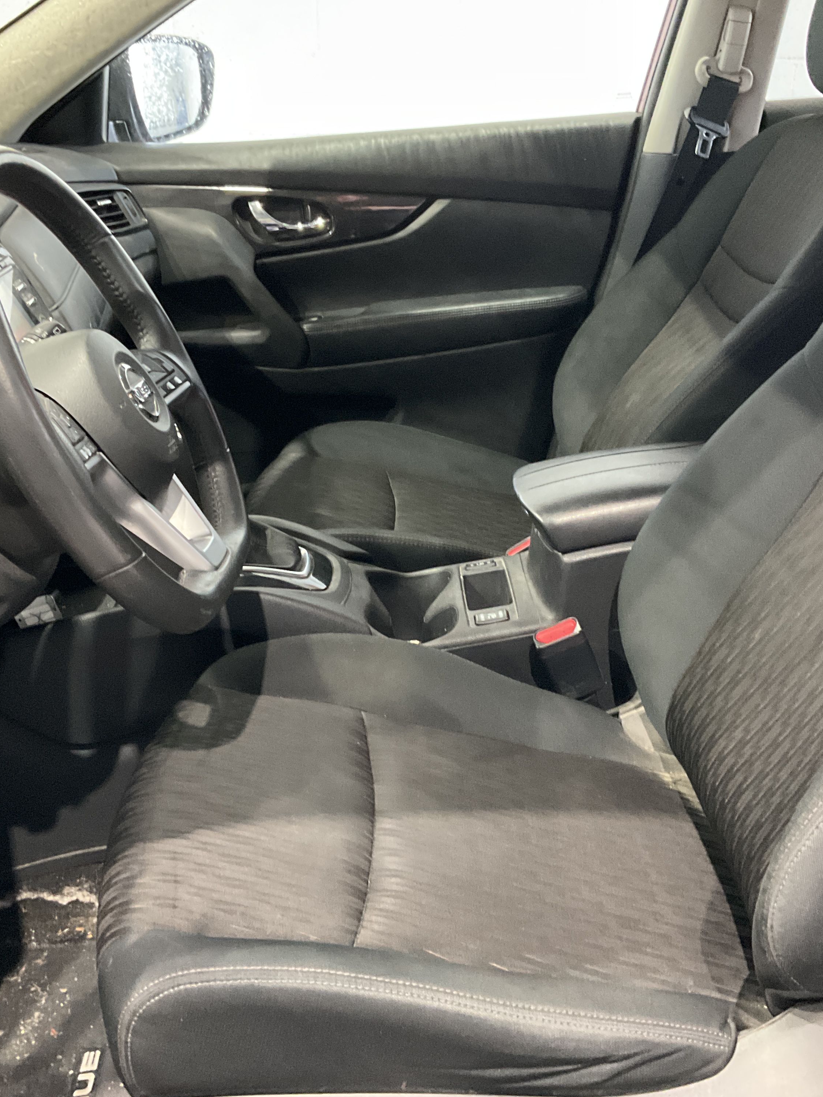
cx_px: 372
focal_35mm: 39
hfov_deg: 36.8
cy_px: 553
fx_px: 1236
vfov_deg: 47.9
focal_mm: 3
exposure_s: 1/30
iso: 400
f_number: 1.8
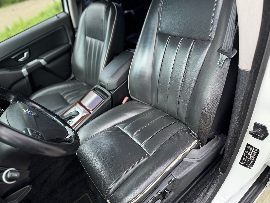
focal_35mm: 24
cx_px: 135
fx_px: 187
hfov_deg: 71.6
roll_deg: +18.1
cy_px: 102
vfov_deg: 56.8
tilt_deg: -36.7
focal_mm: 6.76
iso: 80
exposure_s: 1/671
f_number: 1.78
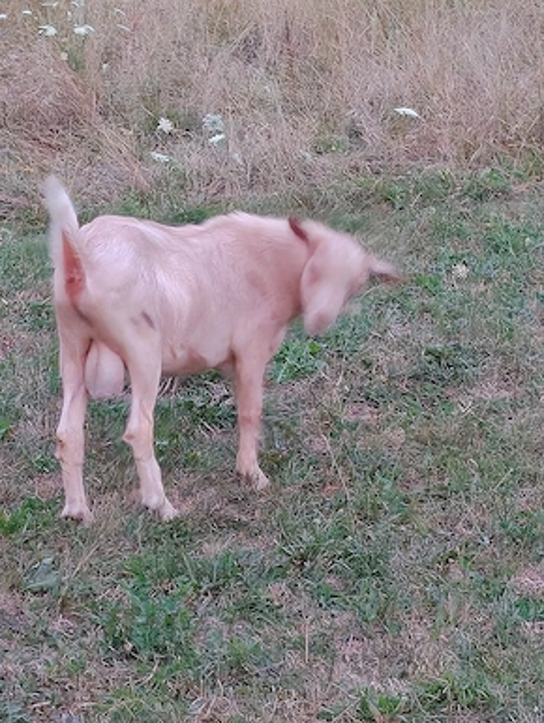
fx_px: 2407
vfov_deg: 17.1
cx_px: 272
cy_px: 354
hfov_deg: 12.9
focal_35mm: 115
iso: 6284
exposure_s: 1/16.7
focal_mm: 5.25
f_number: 1.75
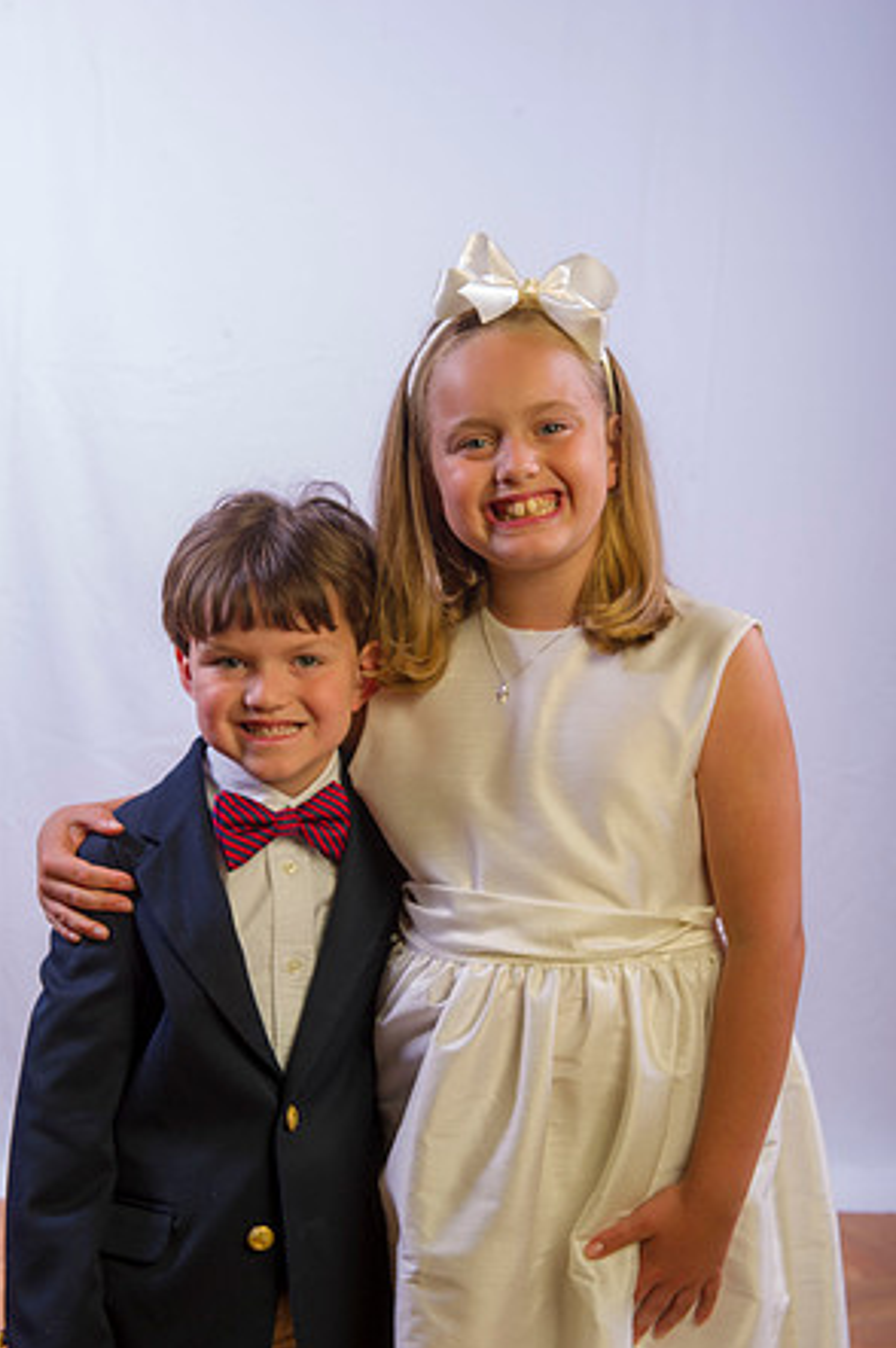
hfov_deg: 24.2
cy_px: 683
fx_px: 2094
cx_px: 453
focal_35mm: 56
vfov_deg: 35.7
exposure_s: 1/200
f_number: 8
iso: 100
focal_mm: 55
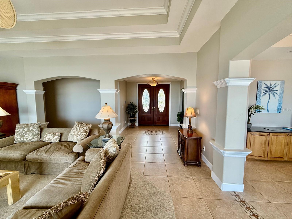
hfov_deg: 102.1
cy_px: 110
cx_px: 146
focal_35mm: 14
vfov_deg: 85.7
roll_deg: -0.1
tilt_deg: -2.6
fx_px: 118
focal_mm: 2.22
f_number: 2.2
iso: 125
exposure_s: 1/120
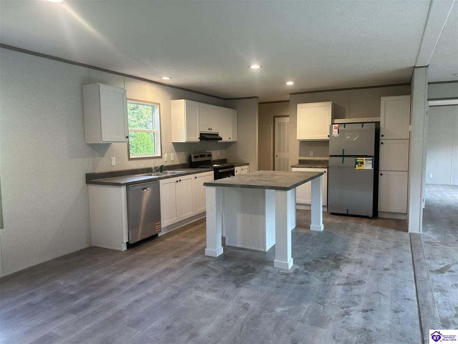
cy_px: 172
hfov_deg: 71.6
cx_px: 229
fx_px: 318
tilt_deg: -4.3
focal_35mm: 24
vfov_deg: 56.8
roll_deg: +0.7
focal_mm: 6.86
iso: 160
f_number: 1.78
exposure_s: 1/120
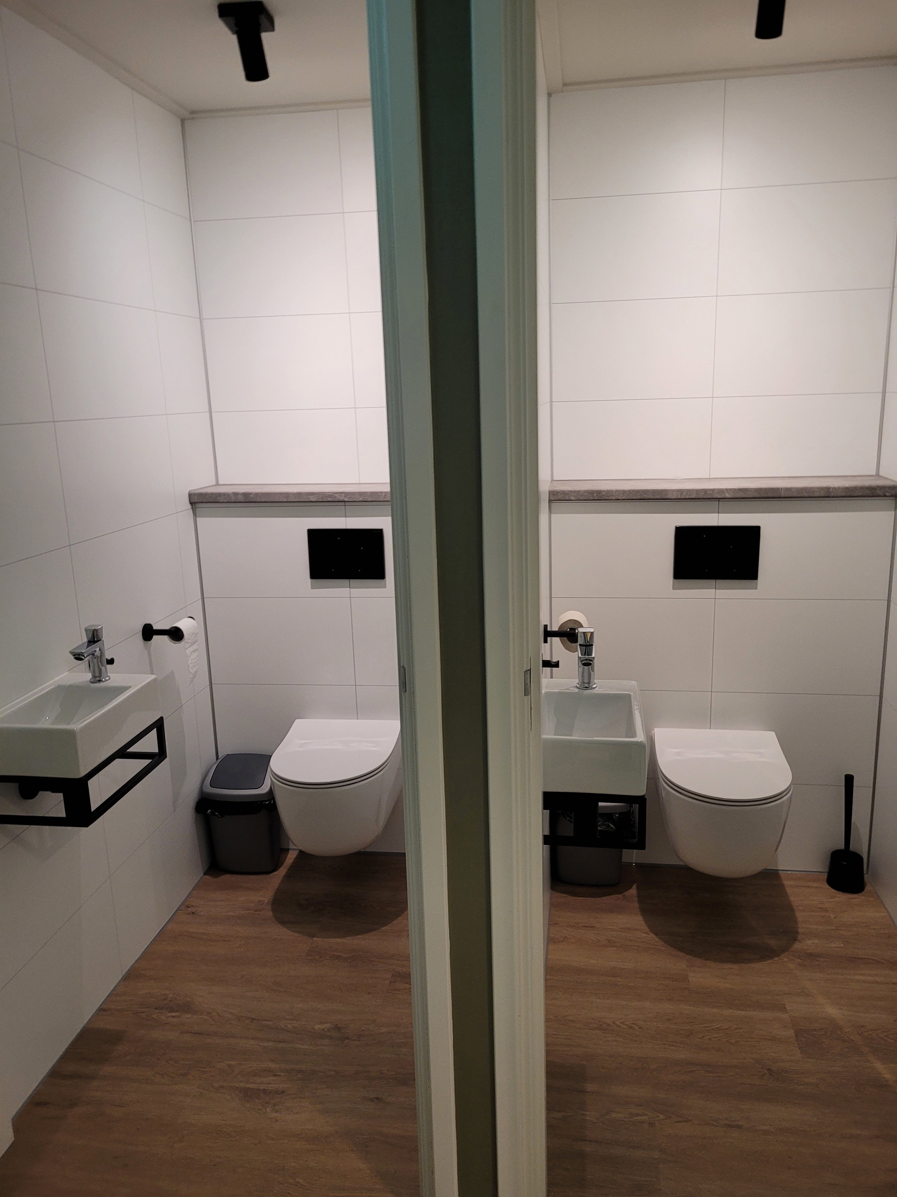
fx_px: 898
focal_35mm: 26
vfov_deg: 67.3
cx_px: 448
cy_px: 598
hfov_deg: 53.1
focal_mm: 5.4
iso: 200
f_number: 1.8
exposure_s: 1/50
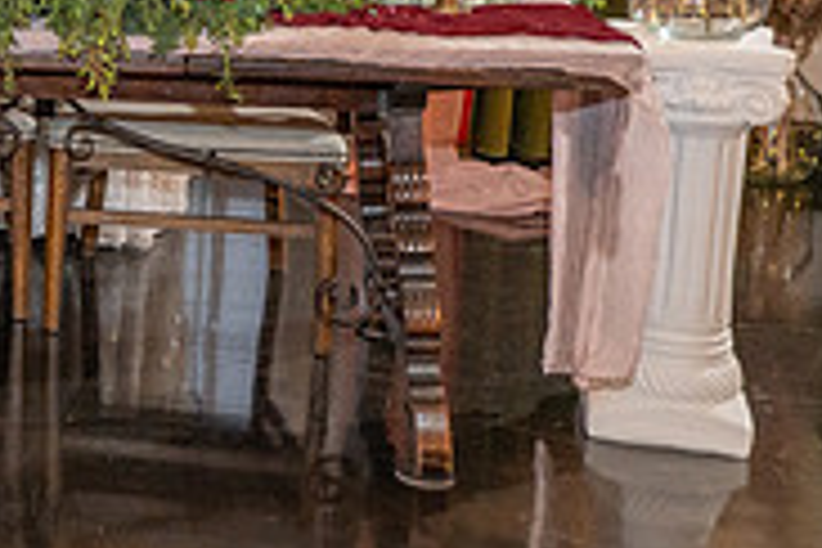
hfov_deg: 21.5
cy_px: 25
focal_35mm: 76
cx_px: -472
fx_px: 1735
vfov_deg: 17.6
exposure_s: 1/160
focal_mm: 24
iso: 1600
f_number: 2.8
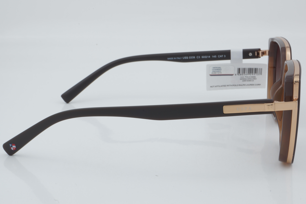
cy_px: 102
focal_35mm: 75
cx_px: 153
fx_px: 637
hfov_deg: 27.0
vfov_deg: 18.2
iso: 100
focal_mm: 50
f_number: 29
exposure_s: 1/4
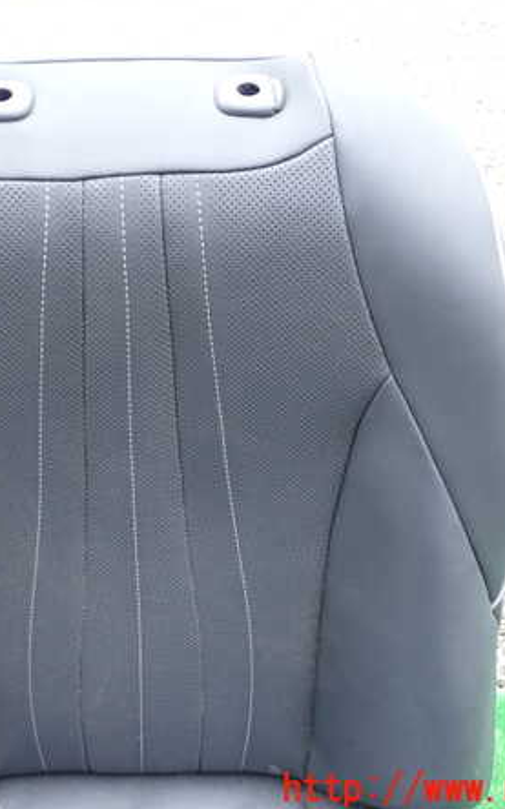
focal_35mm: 43
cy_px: 403
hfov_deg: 29.5
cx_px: 148
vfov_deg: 46.2
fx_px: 948
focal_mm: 5.4
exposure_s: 1/60
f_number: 2.3
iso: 160
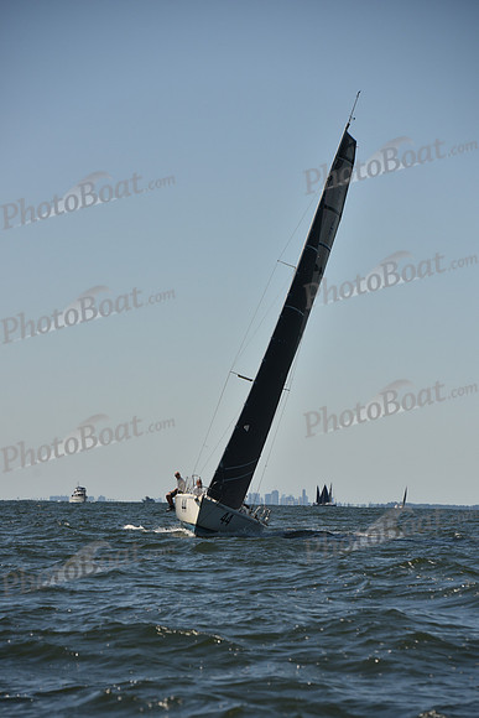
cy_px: 359
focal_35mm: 150
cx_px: 240
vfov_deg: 13.7
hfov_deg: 9.2
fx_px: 2992
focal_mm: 150
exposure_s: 1/1250
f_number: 5.6
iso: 250
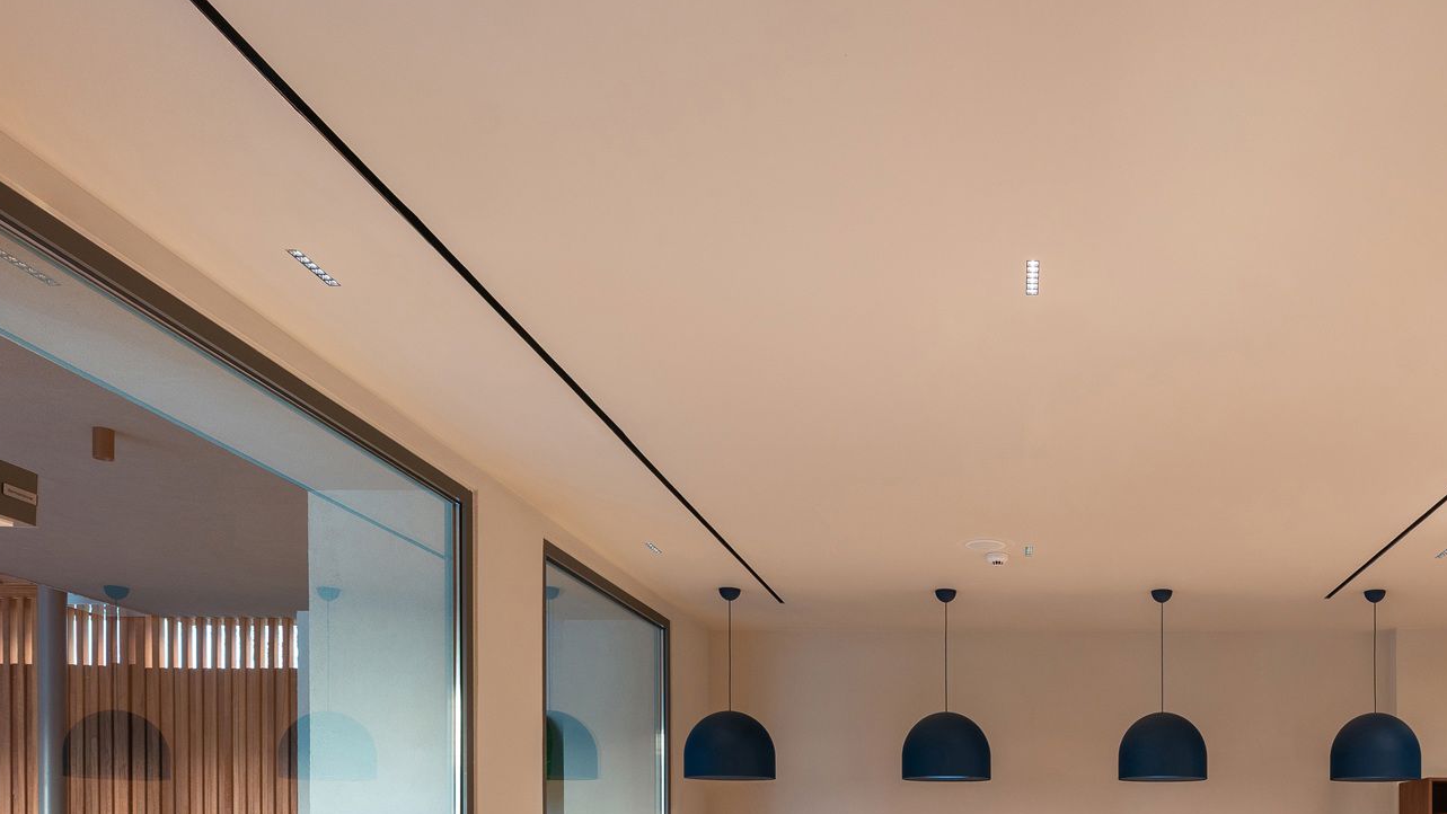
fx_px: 1228
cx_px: 1038
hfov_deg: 58.6
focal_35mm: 32
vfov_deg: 32.8
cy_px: 862
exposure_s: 2
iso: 100
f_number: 8
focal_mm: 14
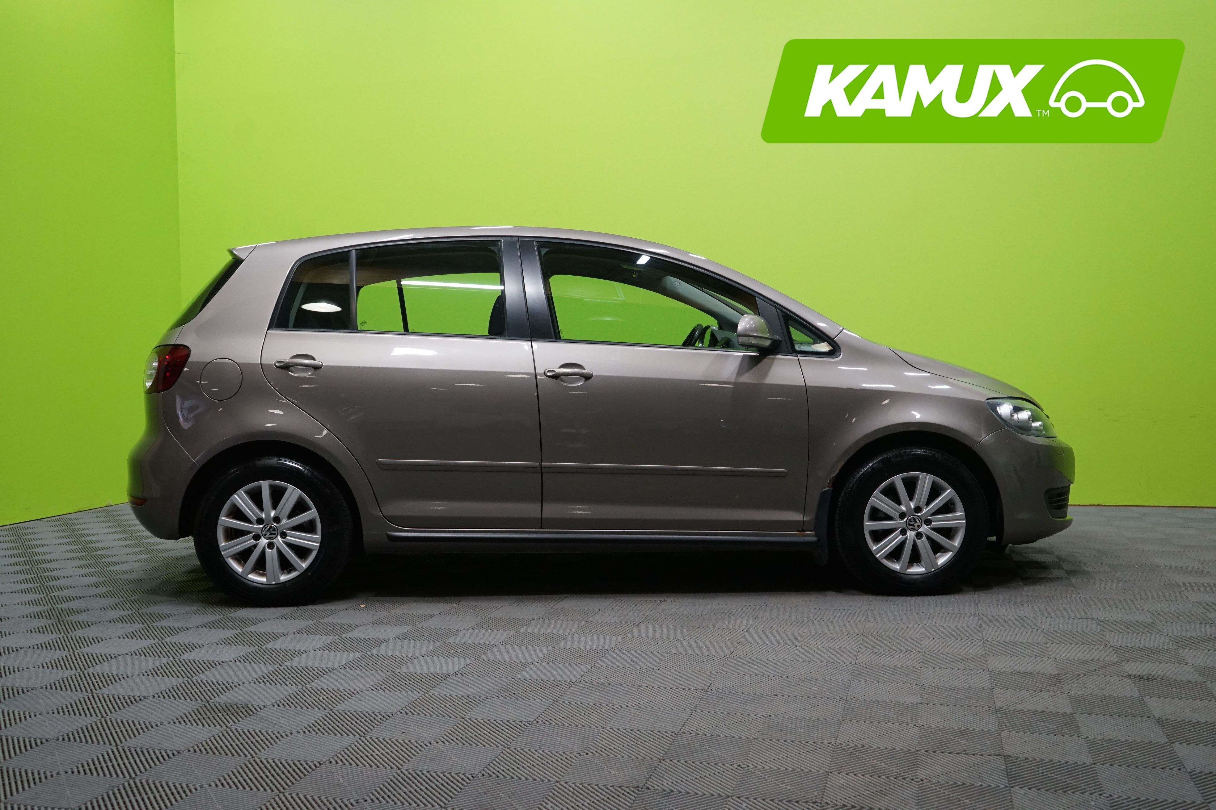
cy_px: 405
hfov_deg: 57.2
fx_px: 1115
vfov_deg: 40.0
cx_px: 608
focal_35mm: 33
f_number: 4.5
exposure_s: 1/250
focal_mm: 33
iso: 2000
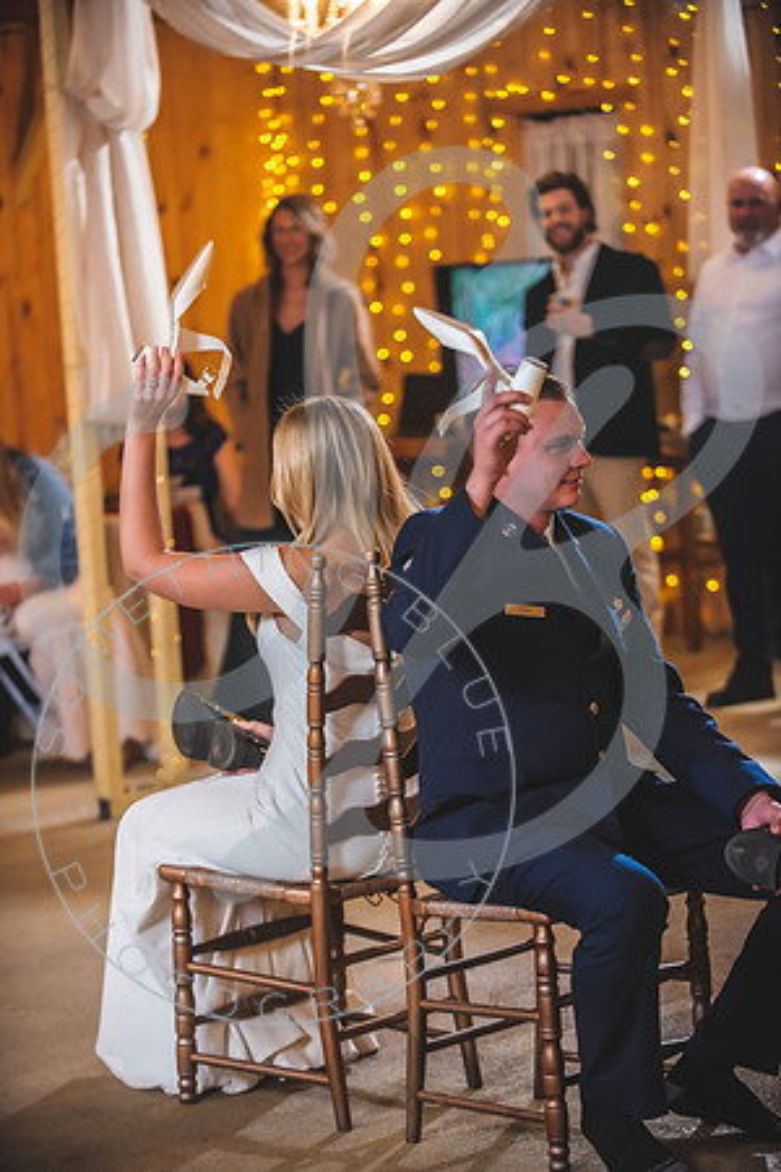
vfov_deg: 20.0
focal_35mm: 102
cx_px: 390
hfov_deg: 13.4
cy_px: 586
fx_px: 3319
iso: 1000
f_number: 2.8
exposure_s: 1/200
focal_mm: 102
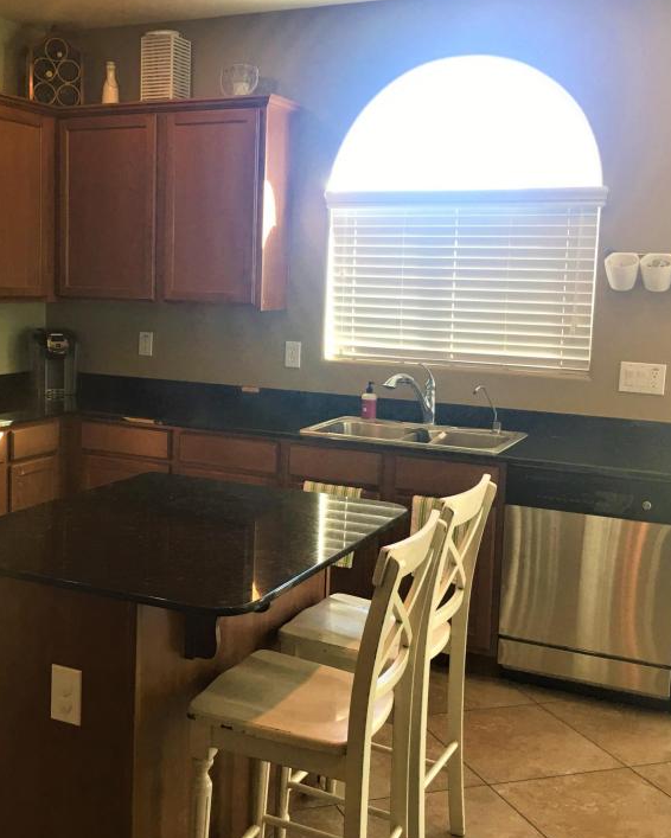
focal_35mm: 41
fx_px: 1017
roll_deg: -0.9
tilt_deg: -5.0
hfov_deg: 36.1
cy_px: 398
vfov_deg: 44.8
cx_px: 224
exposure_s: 1/30
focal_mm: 4.15
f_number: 2.2
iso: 25
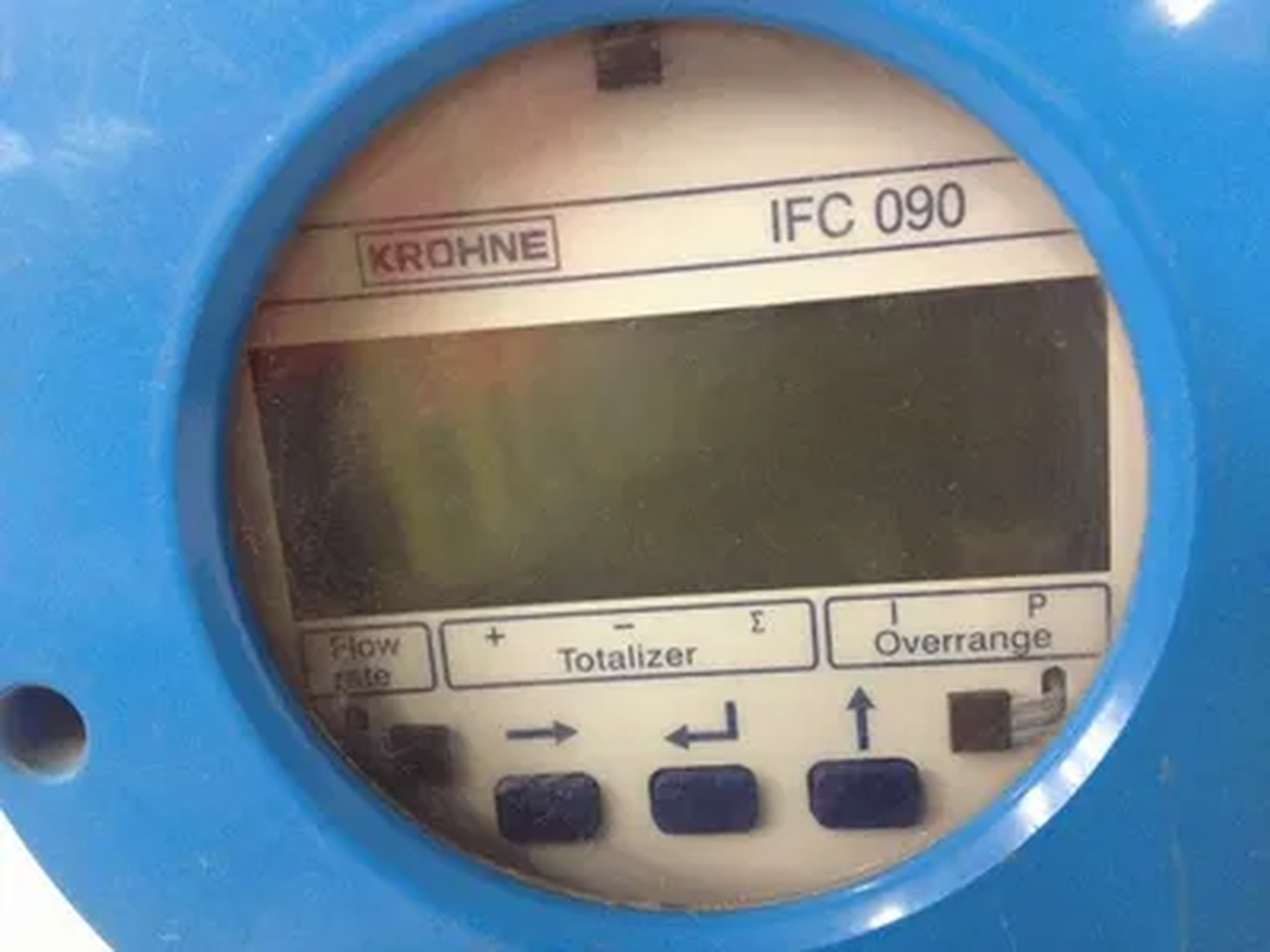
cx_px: 635
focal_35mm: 35
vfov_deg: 40.7
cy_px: 476
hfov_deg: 52.6
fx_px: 1284
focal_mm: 4.28
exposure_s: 1/20
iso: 320
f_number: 2.4
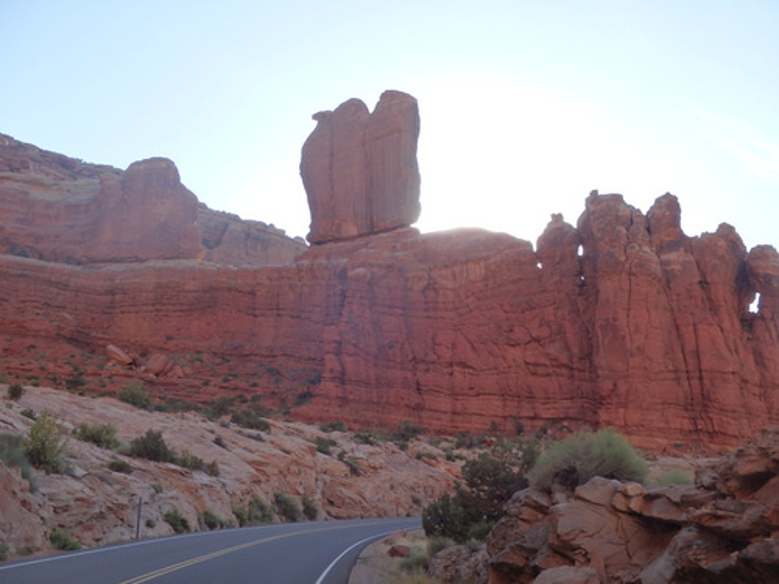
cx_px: 390
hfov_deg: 43.9
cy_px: 292
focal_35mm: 43
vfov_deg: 33.6
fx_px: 968
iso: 125
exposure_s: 1/400
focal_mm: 7.7
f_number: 4.8
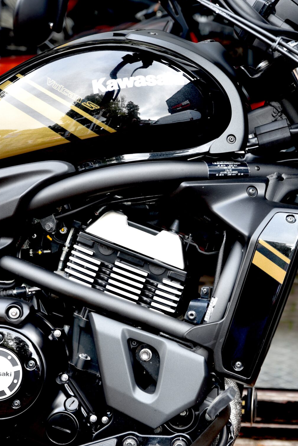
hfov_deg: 11.6
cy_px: 237
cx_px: 214
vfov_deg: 17.3
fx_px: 1464
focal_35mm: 118
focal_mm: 70
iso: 200
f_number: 3.5
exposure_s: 1/60
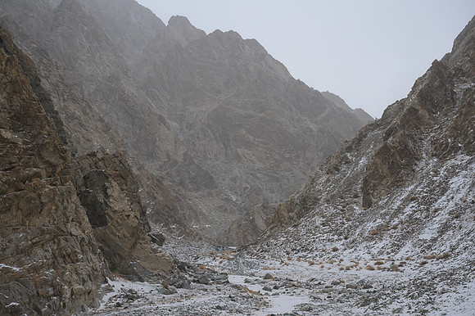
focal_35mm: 39
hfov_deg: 49.6
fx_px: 514
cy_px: 158
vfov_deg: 34.2
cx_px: 238
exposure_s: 1/200
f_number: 7.1
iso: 640
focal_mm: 39
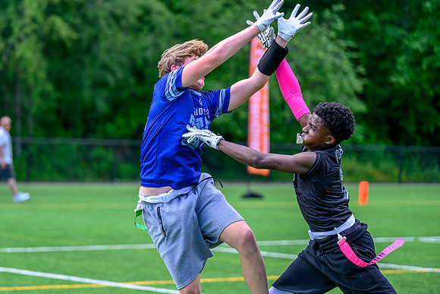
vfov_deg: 9.6
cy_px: 164
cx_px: 182
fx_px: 1744
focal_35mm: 143
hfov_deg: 14.4
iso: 360
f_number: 2.8
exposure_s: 1/2000
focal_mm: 120
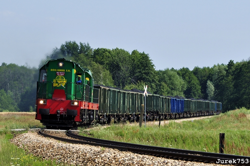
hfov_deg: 13.1
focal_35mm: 158
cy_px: 83
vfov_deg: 8.7
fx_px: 1093
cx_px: 125
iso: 200
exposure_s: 1/320
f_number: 10
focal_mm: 105
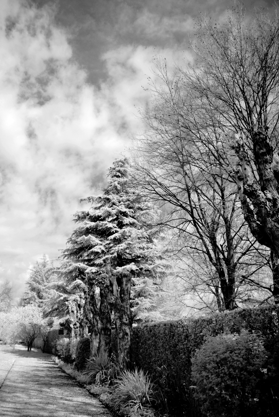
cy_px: 208
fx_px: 336
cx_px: 140
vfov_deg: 63.6
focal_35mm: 29
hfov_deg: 45.1
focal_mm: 11
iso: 100
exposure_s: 1/1250
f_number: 5
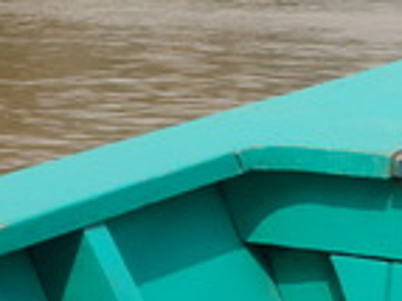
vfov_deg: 6.2
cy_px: 27
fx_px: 2762
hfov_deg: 8.3
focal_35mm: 238
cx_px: 194
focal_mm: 12.3
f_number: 5.5
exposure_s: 1/640
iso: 125
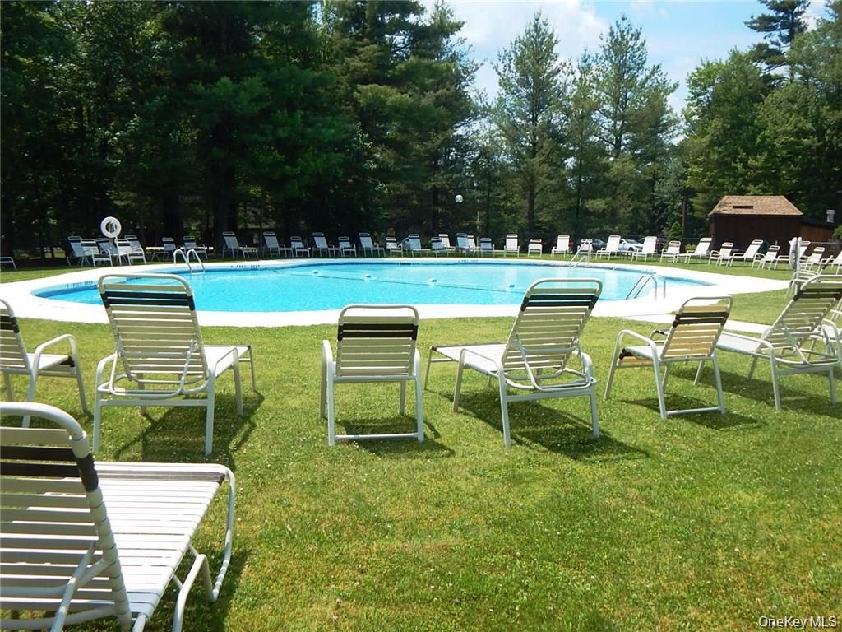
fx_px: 754
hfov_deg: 58.4
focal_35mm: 31
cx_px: 421
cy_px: 316
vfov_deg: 45.4
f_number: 6.5
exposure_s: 1/400
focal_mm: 5.6
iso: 125
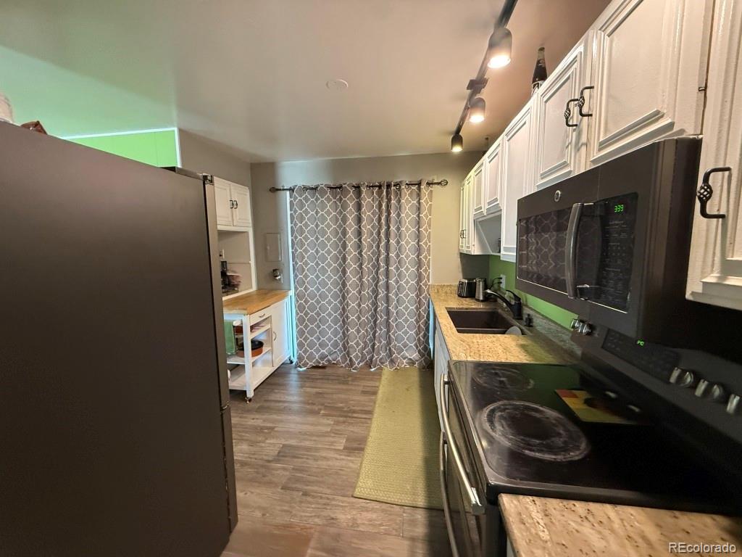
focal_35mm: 14
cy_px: 278
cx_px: 371
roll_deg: +0.7
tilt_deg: -6.1
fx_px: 300
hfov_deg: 102.1
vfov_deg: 85.7
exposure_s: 1/60
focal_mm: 2.22
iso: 640
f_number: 2.2
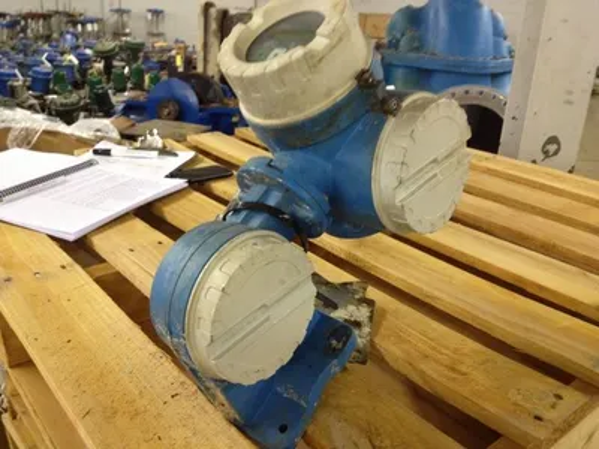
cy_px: 224
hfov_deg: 52.6
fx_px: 606
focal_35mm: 35
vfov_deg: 40.7
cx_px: 300
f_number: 2.4
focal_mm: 4.28
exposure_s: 1/20
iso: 160
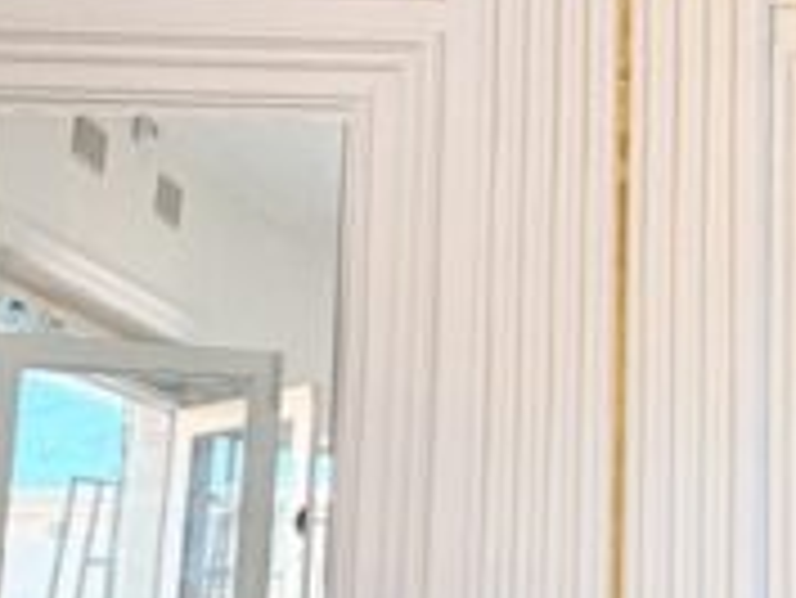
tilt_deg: +10.8
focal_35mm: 81
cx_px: 1129
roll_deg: +1.0
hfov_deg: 21.1
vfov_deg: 18.2
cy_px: 369
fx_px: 1864
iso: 80
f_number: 2.2
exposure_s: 1/100
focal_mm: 2.22
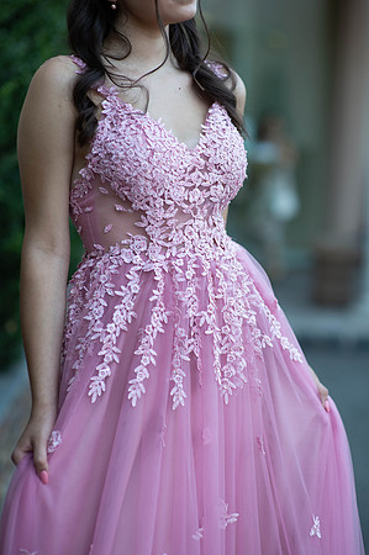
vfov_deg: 23.9
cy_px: 278
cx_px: 184
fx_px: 1310
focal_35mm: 85
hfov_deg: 16.0
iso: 250
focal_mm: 85
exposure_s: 1/640
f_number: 2
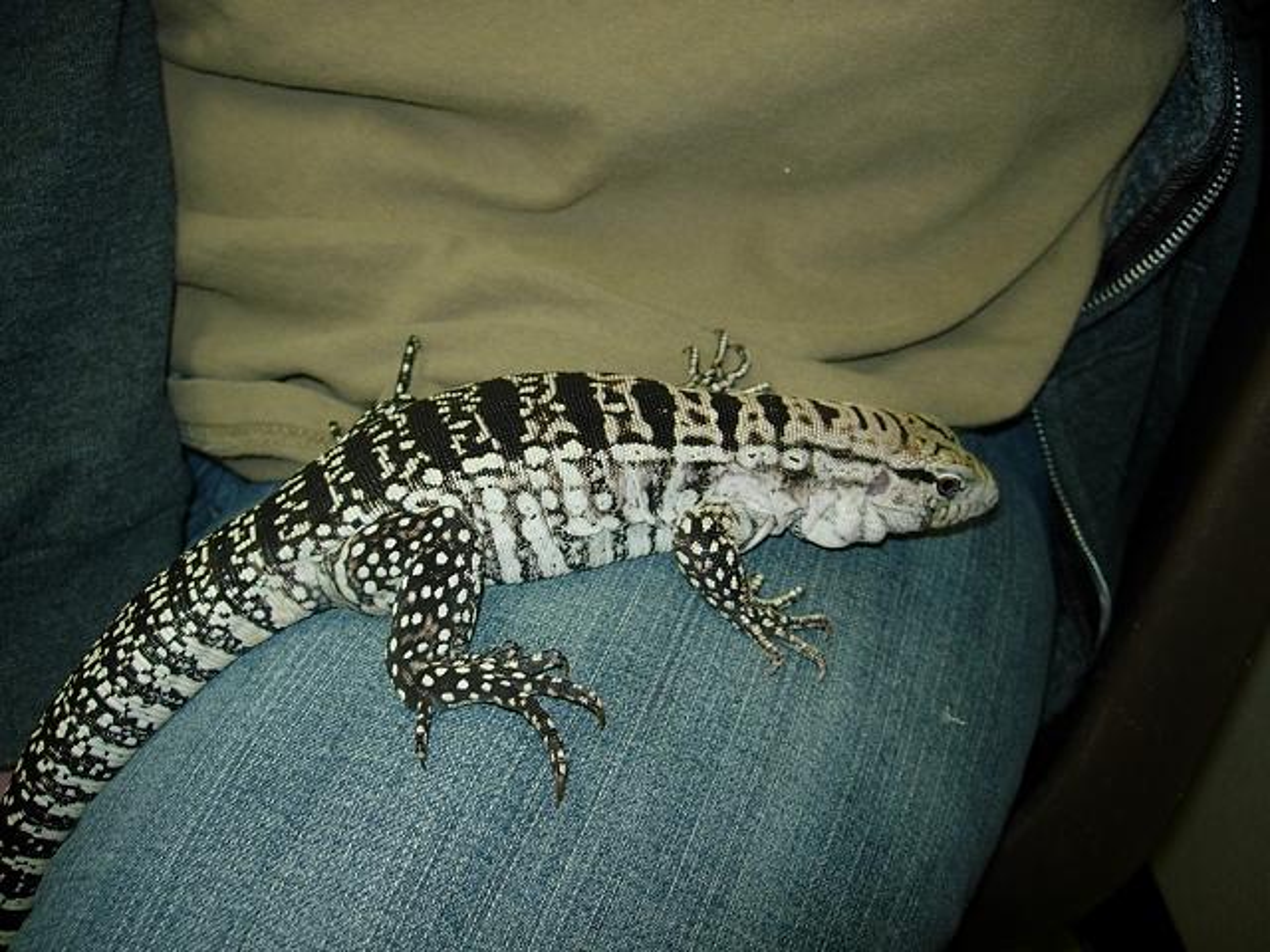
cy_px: 476
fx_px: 1394
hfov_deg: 49.0
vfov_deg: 37.7
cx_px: 635
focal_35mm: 38
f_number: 2.8
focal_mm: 7.8
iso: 79
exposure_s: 1/64
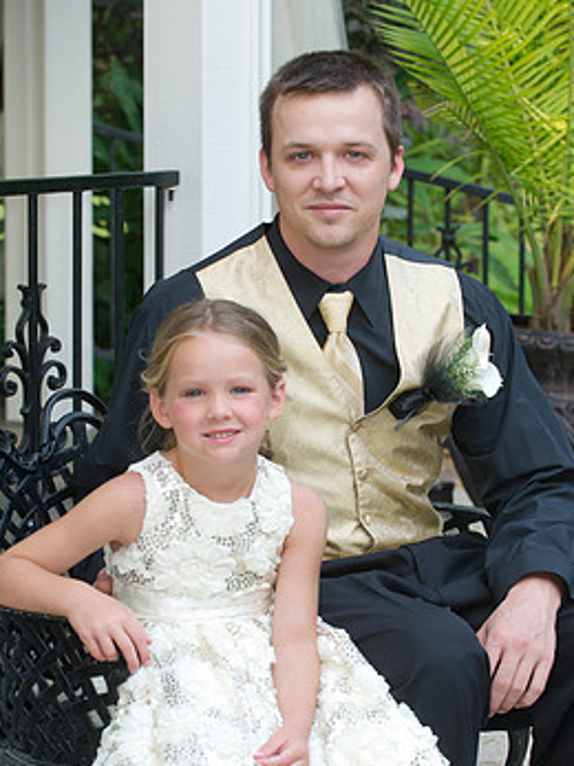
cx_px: 299
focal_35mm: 112
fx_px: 2478
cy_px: 444
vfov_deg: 17.6
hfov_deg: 13.2
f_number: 4.5
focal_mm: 90
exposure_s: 1/160
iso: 800
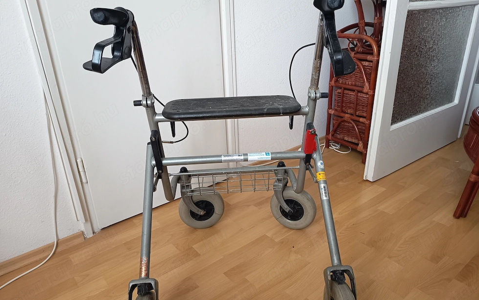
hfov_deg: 70.4
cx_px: 237
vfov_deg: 47.6
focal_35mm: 26
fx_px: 340
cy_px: 152
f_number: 1.7
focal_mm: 5.24
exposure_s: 1/33.3
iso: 346
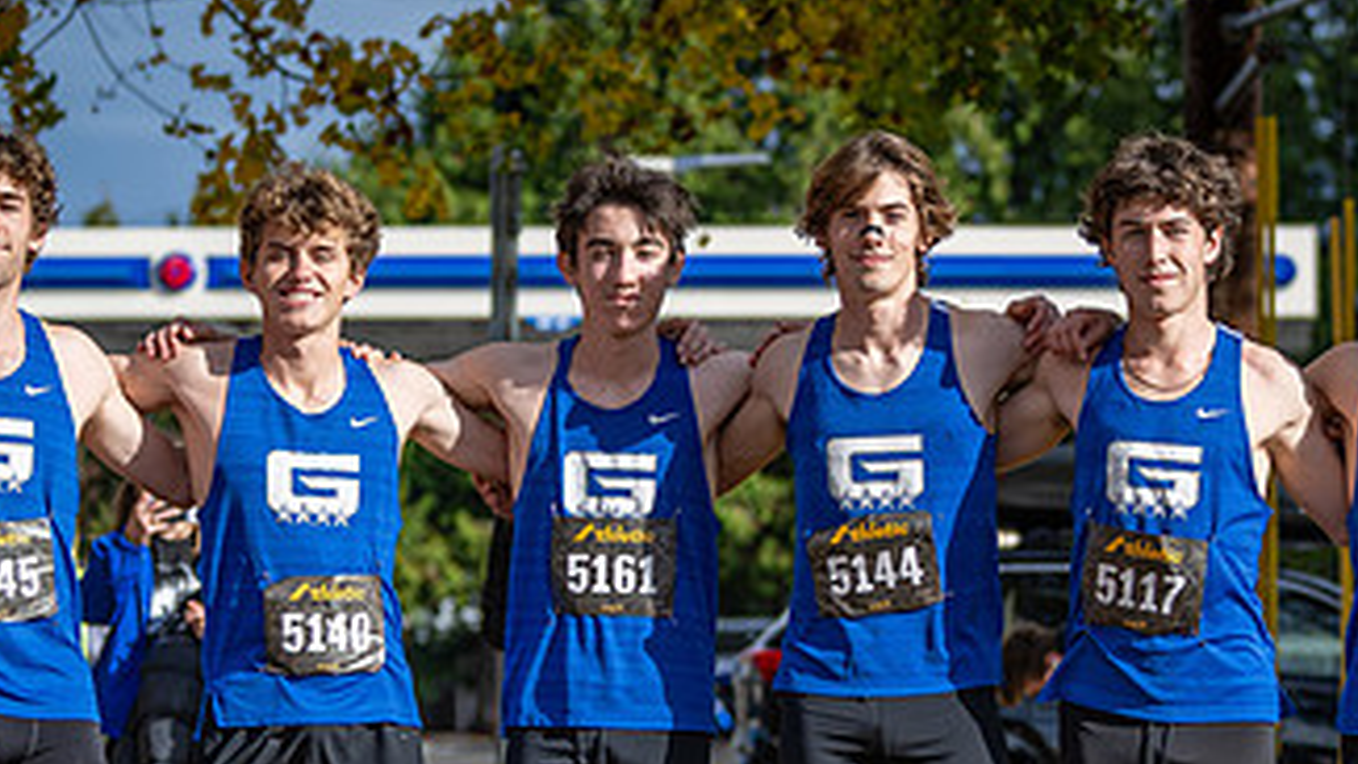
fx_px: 6267
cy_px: 727
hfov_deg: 12.4
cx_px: 887
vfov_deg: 7.0
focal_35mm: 174
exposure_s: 1/1000
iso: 80
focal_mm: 70
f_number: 2.8
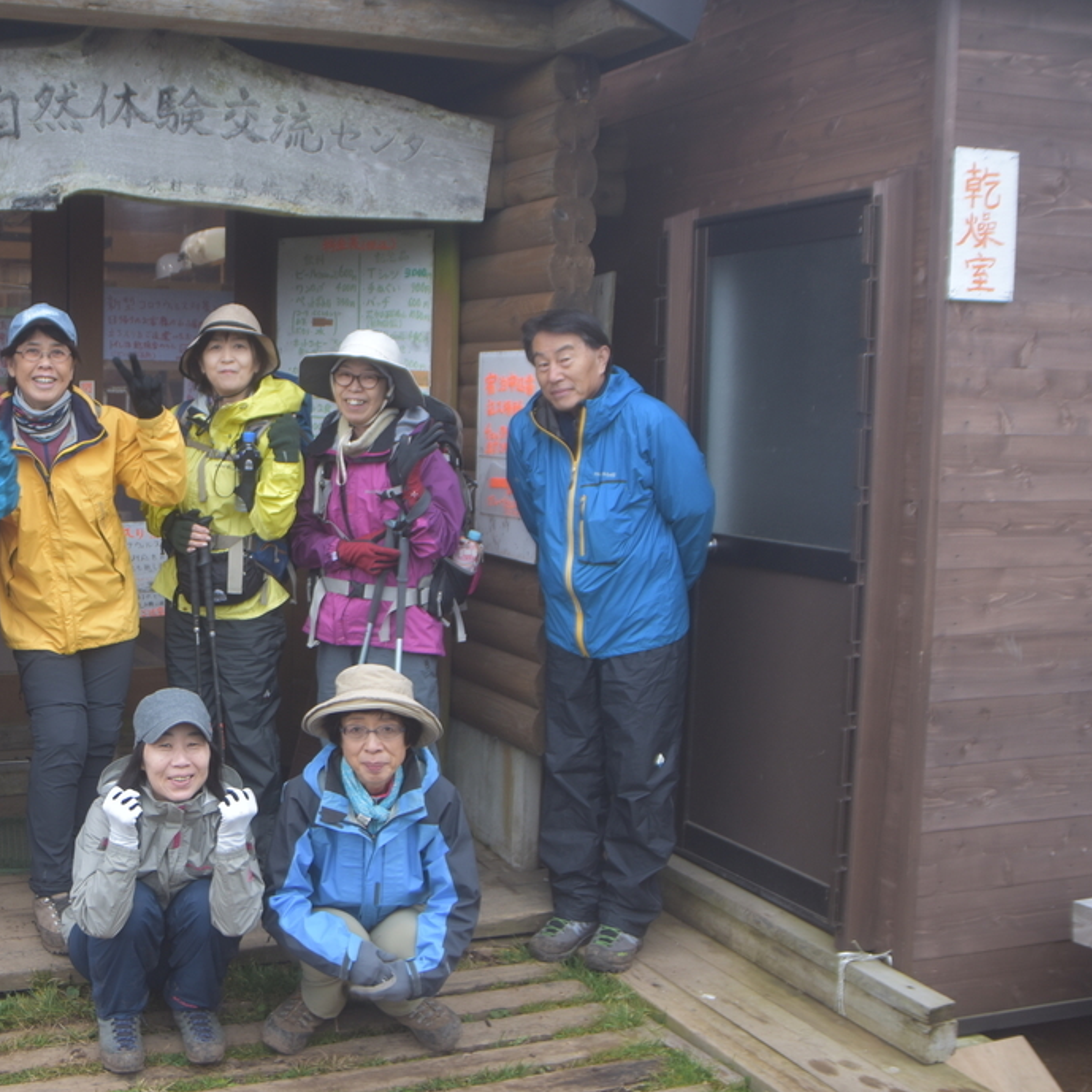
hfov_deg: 41.9
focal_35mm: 38
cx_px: 193
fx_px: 1347
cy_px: 502
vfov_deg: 44.1
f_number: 2.8
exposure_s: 1/25
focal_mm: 17
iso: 160
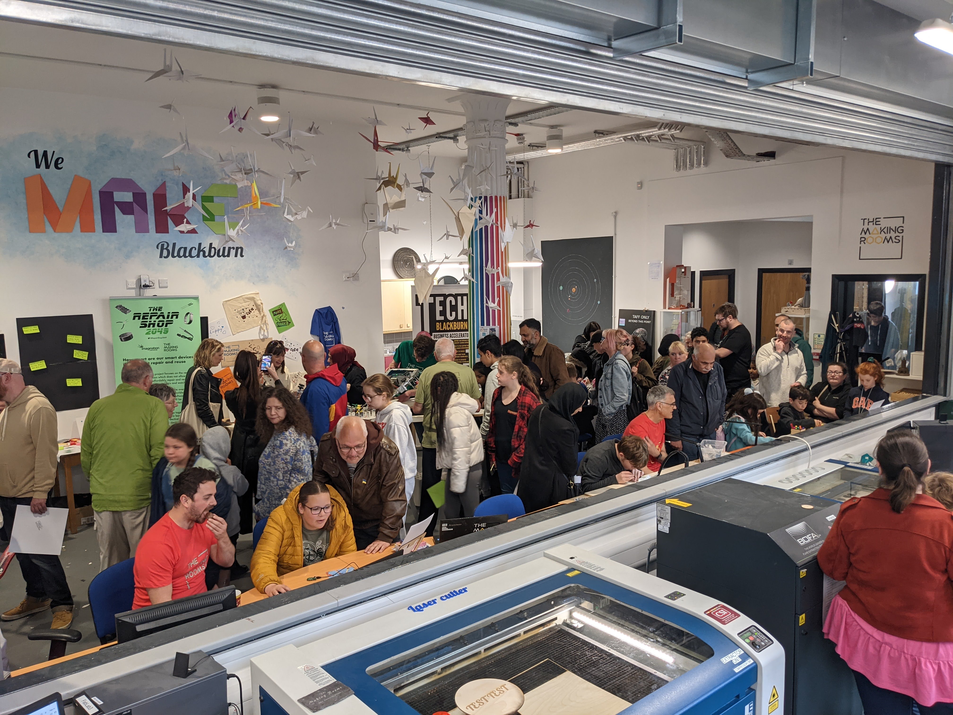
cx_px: 476
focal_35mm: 27
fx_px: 743
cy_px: 358
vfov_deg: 51.4
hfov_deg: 65.3
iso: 61
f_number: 1.73
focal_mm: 4.38
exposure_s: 1/49.9
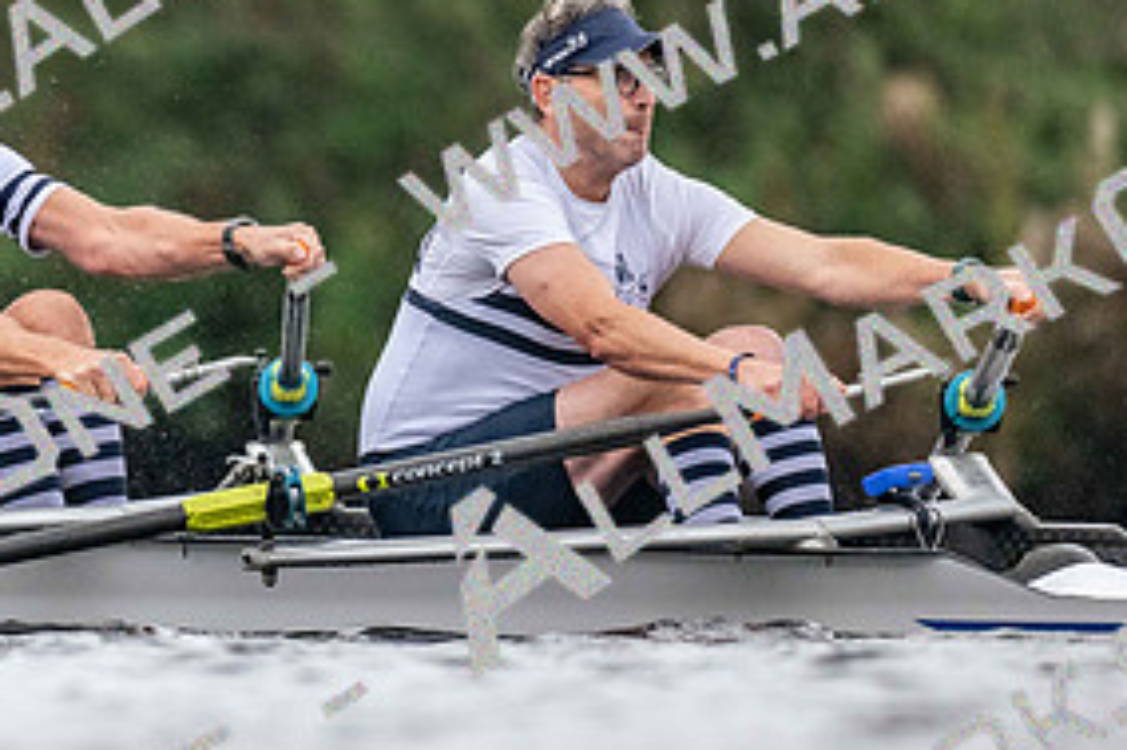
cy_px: 300
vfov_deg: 1.1
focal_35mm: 1227
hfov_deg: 1.7
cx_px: 111
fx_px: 38388
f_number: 4
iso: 4000
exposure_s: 1/2500
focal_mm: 600
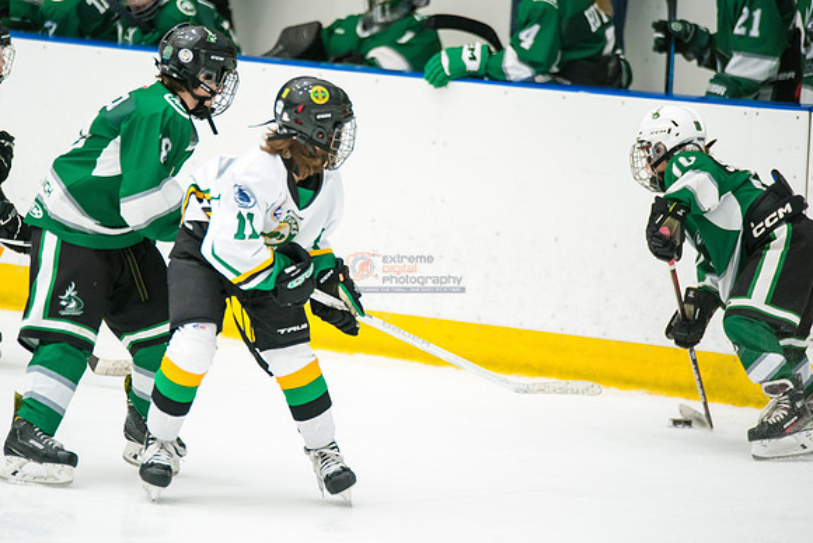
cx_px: 342
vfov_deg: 4.0
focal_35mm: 347
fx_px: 7845
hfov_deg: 5.9
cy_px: 276
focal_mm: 300
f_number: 3.2
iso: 3200
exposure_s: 1/1600
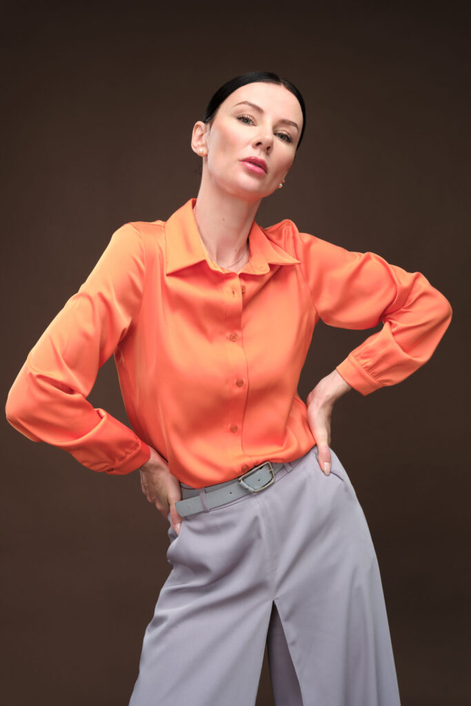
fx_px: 804
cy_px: 353
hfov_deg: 32.6
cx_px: 236
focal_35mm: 41
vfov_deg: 47.4
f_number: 6.4
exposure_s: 1/125
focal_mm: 27.2
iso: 200
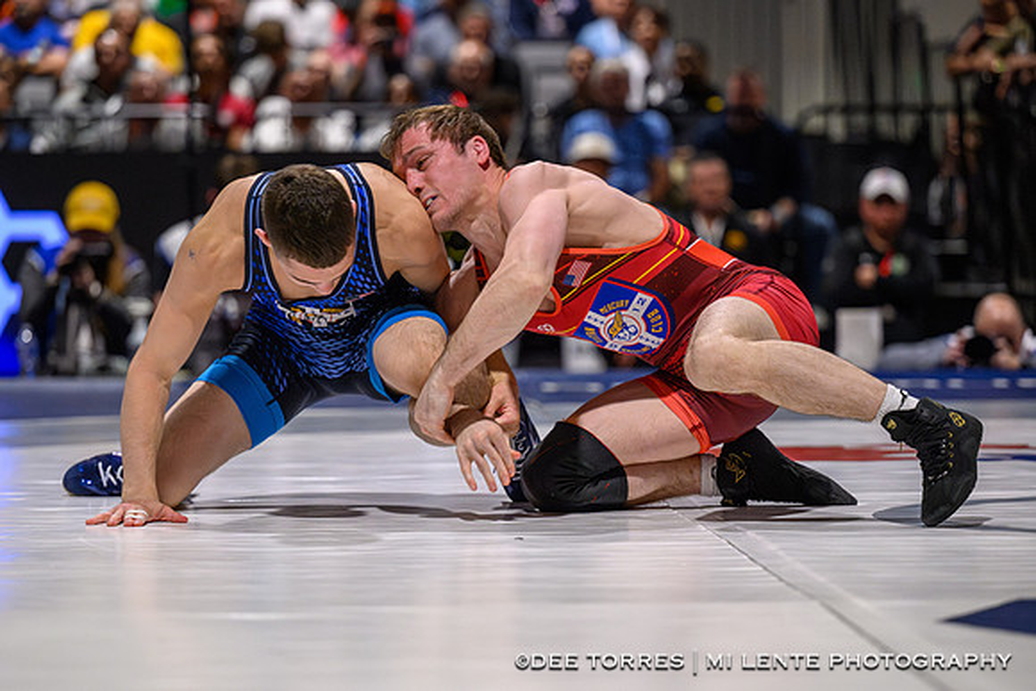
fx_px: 4505
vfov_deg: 8.8
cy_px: 395
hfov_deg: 13.1
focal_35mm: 157
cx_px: 514
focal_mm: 130
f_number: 2.8
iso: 7200
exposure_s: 1/800
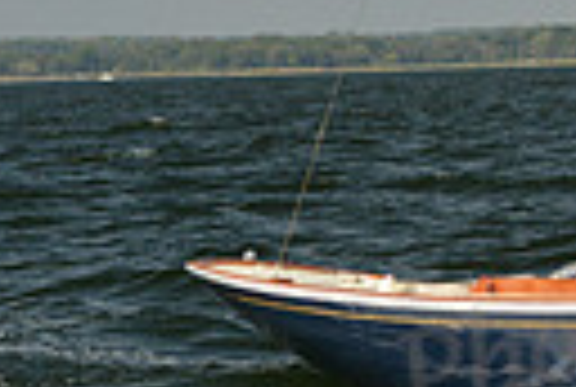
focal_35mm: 316
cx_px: 1269
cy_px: 7
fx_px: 5068
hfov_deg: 6.3
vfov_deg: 4.4
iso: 1000
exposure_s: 1/1250
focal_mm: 70
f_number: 8
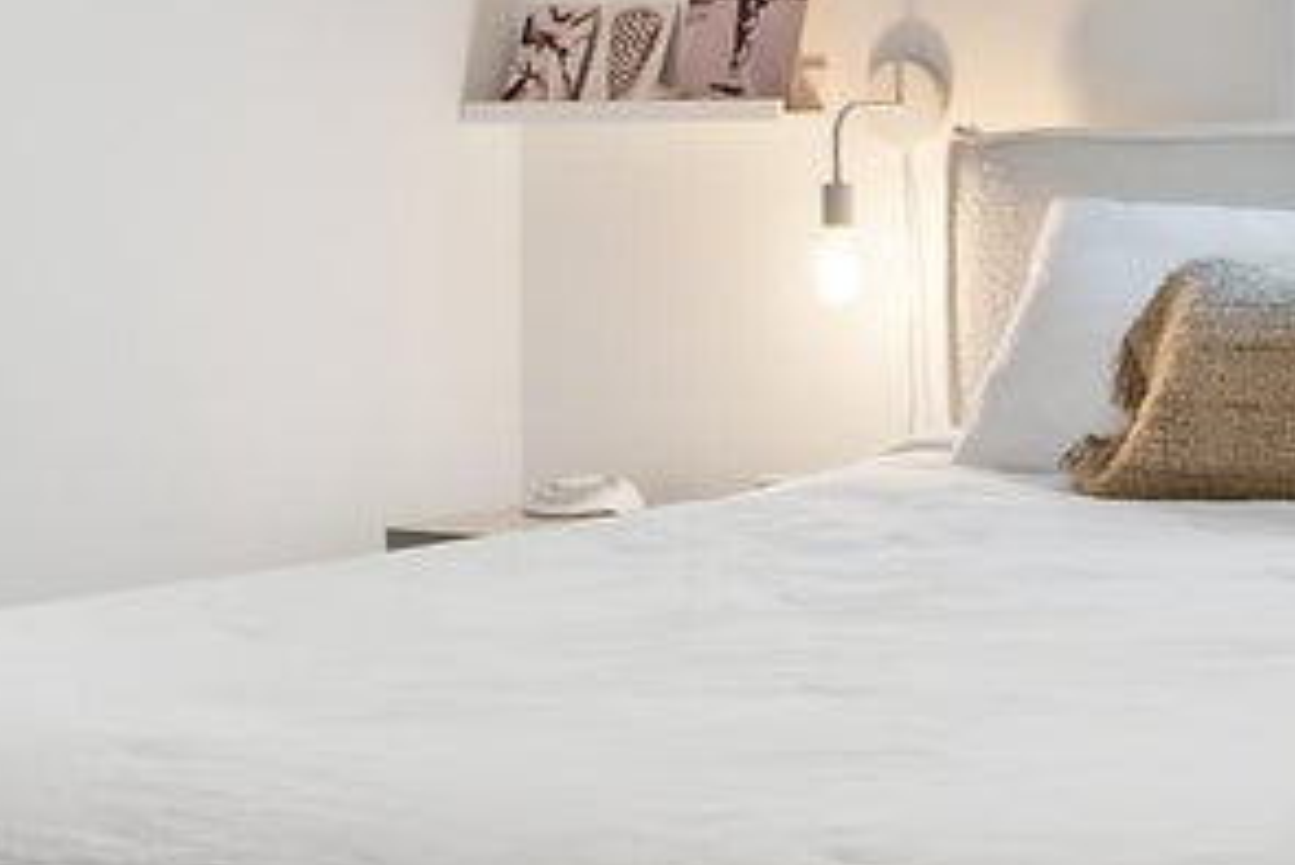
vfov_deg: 17.5
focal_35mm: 78
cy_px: 294
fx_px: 2807
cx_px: 1018
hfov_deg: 25.6
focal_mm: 10
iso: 100
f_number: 4.5
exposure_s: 1/2.5
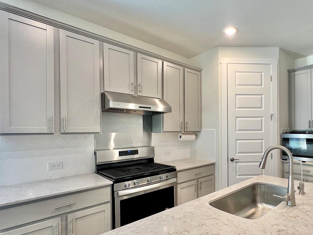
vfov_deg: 68.5
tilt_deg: -0.3
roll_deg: +0.0
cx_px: 218
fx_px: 172
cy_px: 131
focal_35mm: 19
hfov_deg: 80.7
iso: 200
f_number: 1.8
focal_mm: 1.57
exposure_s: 1/120
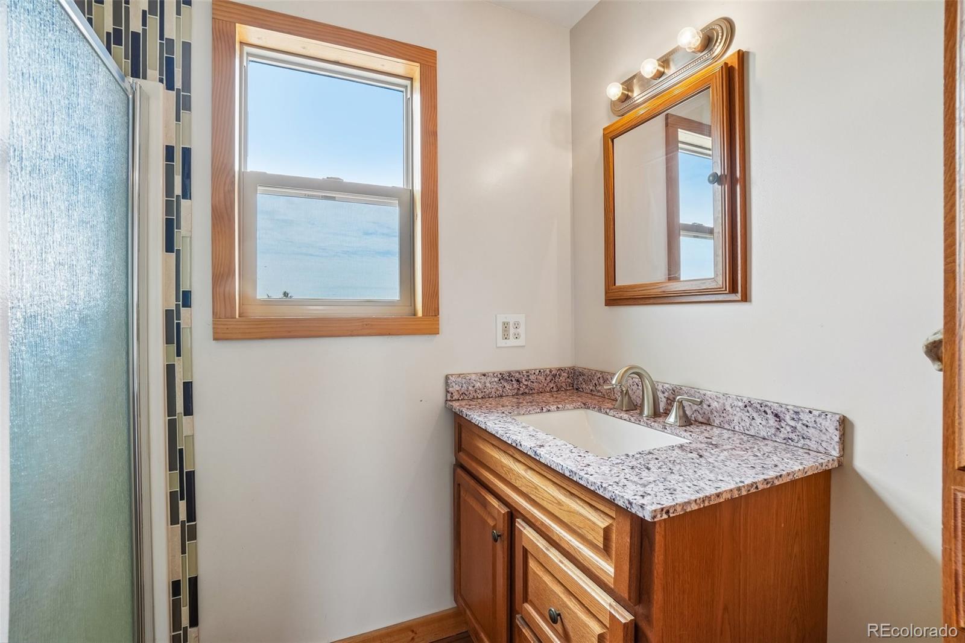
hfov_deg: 100.4
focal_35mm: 15
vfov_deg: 77.3
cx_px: 482
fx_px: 402
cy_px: 322
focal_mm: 10
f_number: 8
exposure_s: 1/40
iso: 320
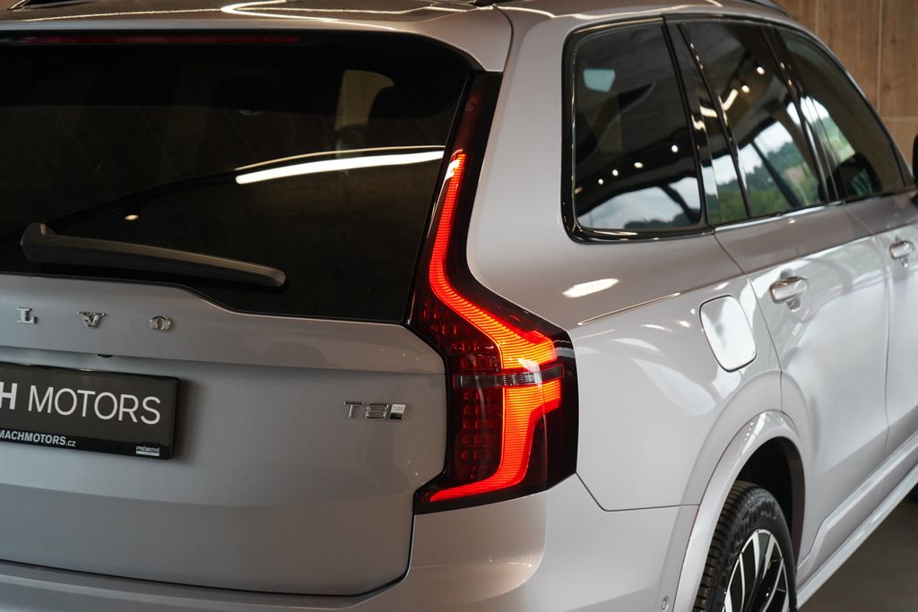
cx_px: 459
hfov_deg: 28.8
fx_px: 1785
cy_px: 306
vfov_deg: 19.5
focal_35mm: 70
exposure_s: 1/160
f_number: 5.6
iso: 2000
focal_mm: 70
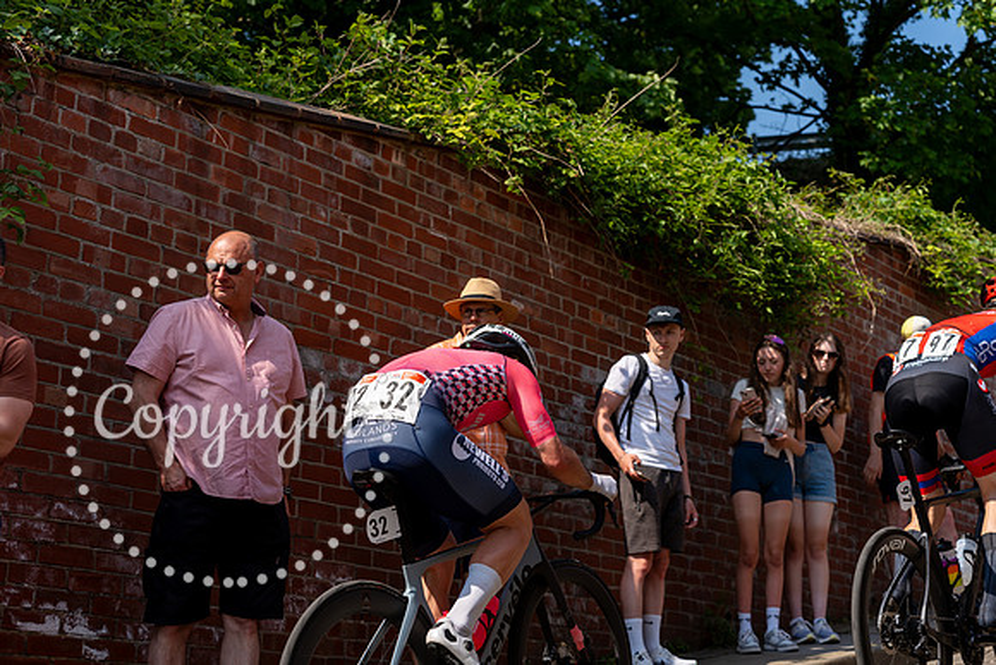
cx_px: 498
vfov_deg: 23.4
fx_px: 1605
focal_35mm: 58
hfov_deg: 34.5
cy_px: 332
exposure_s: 1/1000
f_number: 4.5
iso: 100
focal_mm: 58
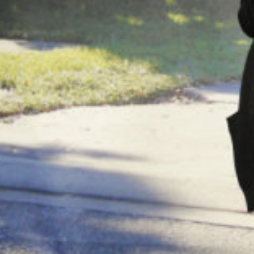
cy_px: 9
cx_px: 453
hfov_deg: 8.6
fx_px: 1627
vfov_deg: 8.9
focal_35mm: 196
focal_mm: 60
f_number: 2.8
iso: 1250
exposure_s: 1/125
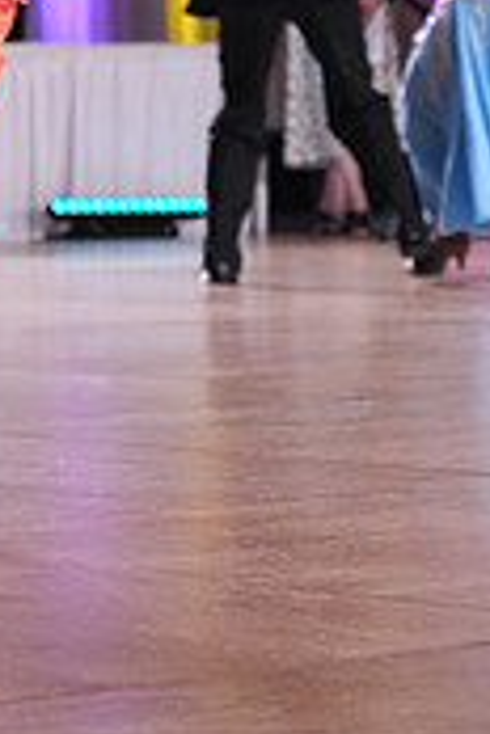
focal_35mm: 203
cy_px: -451
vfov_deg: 9.8
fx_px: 4144
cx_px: -310
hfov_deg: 6.6
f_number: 4
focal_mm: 61
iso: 2000
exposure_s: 1/400
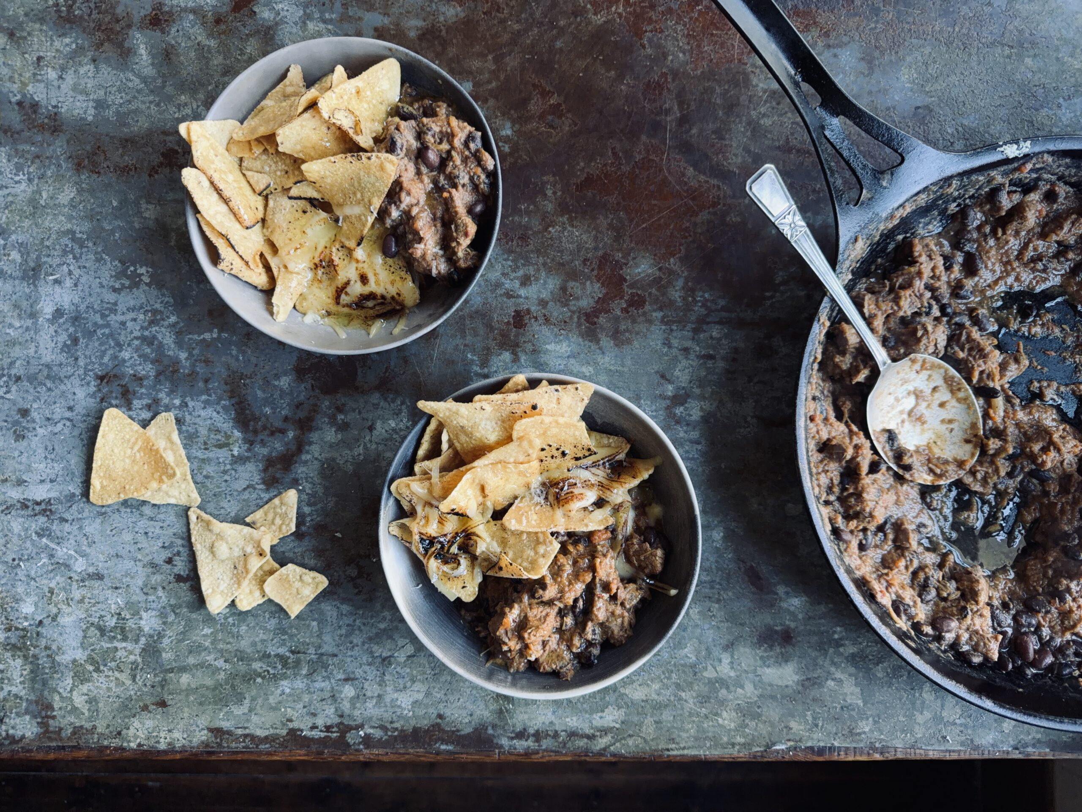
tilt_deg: -86.8
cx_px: 541
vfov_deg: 56.8
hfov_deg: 71.6
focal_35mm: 24
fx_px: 750
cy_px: 406
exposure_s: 1/60
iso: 400
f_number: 1.78
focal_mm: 6.76
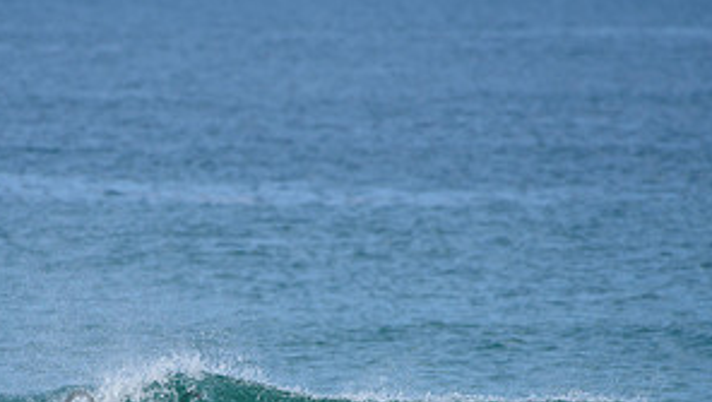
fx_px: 19384
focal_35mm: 1026
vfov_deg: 1.2
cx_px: 166
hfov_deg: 2.1
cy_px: 408
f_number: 6.3
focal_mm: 500
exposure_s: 1/2500
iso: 250
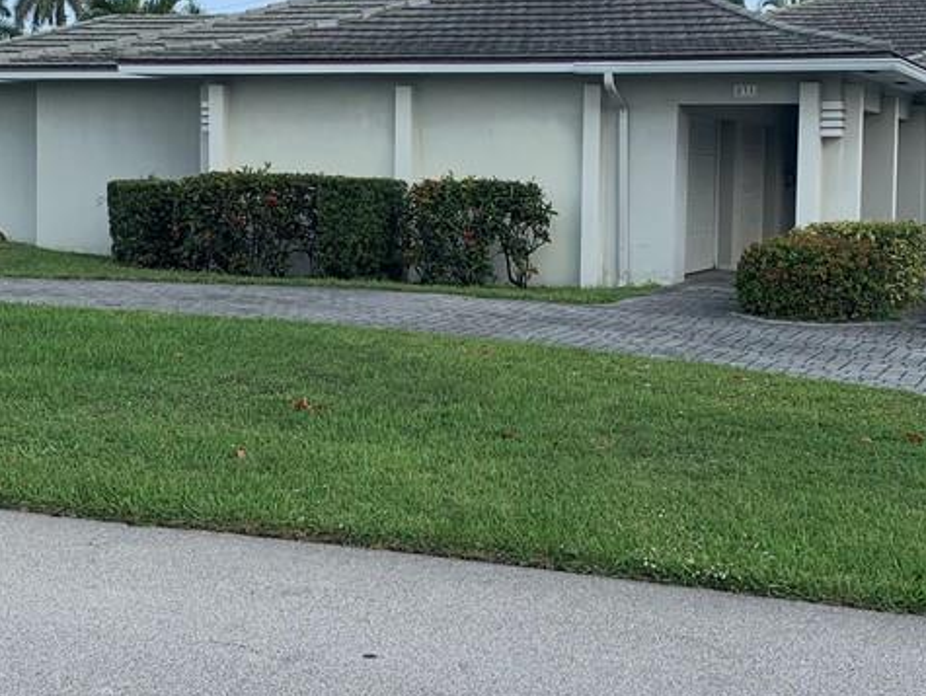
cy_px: 269
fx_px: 1499
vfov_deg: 26.1
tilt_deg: -3.8
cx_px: 526
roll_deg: -0.5
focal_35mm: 56
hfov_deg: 34.3
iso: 25
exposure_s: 1/1610
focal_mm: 4.25
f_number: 1.8
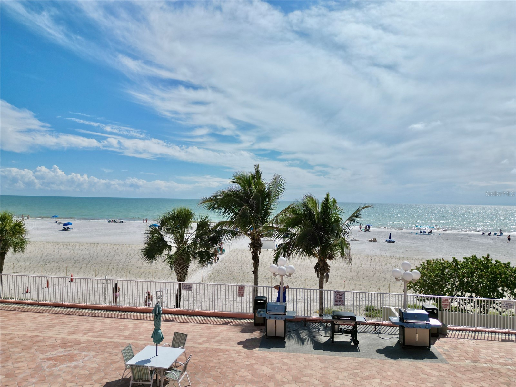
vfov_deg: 56.8
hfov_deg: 71.6
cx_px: 258
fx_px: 358
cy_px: 194
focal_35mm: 24
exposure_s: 1/8000
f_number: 1.7
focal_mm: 6.72
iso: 110
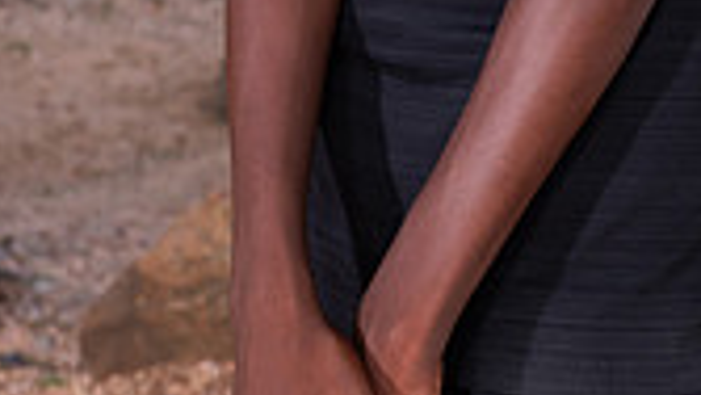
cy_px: -475
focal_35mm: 155
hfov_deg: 13.8
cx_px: 529
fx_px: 2882
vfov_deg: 7.4
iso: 320
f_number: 7.1
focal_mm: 55
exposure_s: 1/320
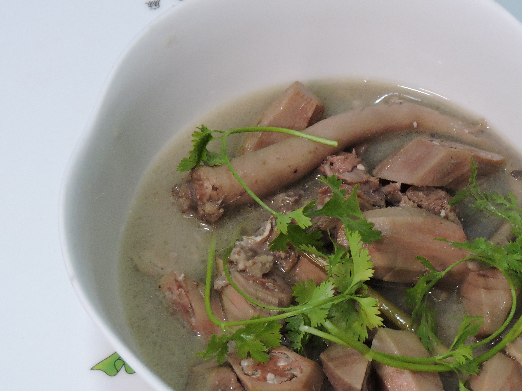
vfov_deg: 6.3
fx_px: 3574
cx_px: 335
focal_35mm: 237
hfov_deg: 8.3
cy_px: 207
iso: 800
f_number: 5.2
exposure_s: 1/13
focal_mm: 30.5
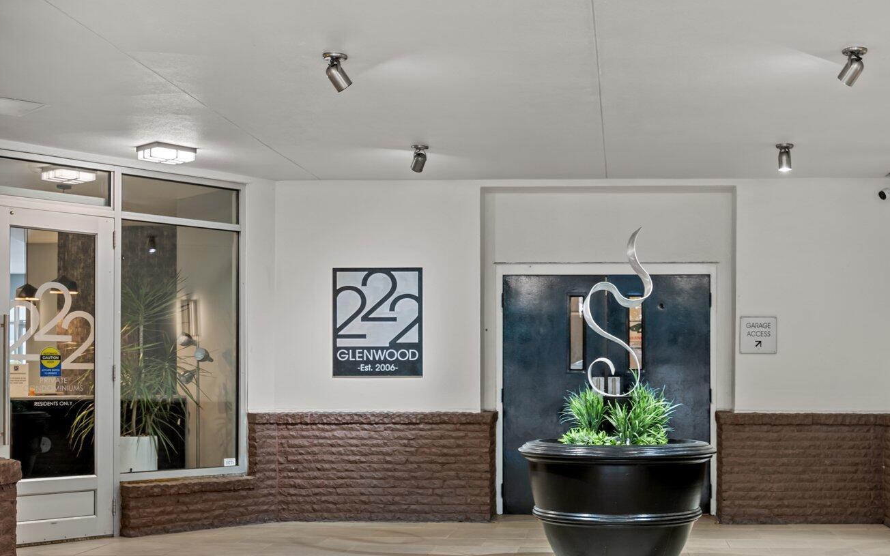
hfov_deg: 41.4
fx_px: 1164
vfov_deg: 26.7
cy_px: 389
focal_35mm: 48
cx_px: 579
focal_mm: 30
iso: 400
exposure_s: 1/3
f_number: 7.1
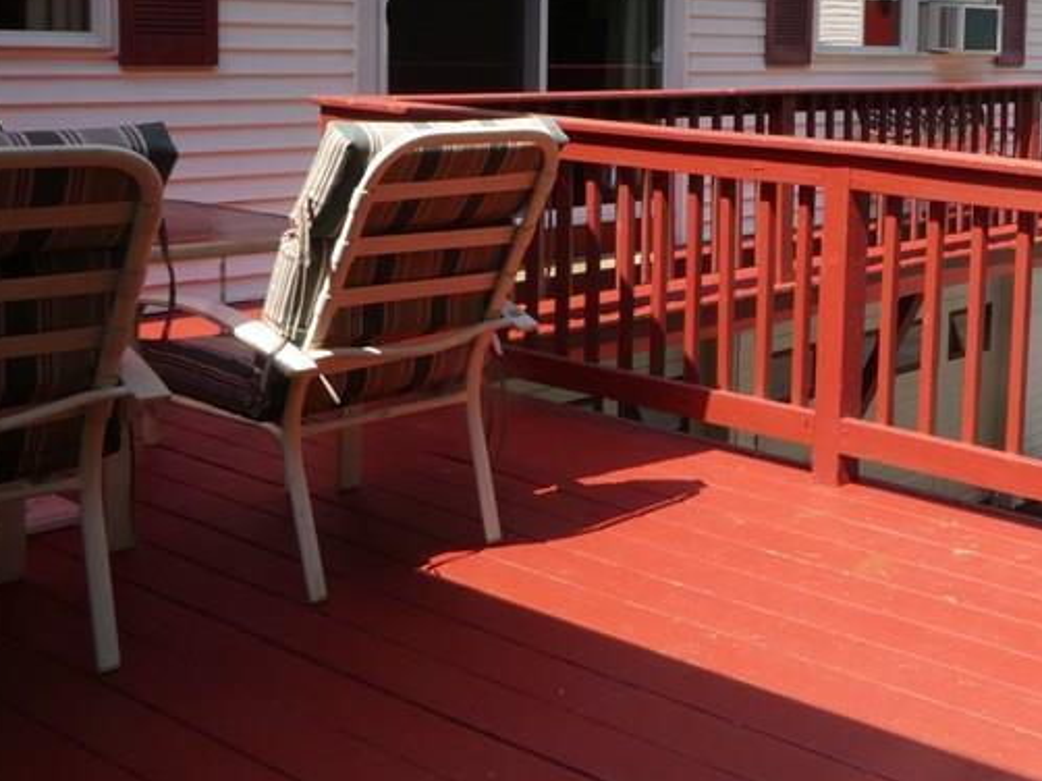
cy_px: 185
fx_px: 1474
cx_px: 1048
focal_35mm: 49
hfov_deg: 35.2
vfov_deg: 29.1
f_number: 6.3
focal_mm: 4.3
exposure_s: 1/100
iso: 80
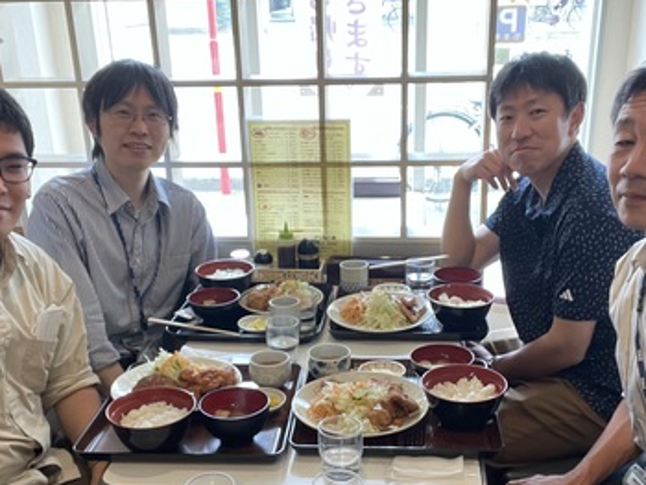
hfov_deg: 44.8
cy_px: 306
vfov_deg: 34.2
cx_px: 321
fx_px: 784
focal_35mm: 42
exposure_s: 1/60
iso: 250
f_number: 2.2
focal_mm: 2.71
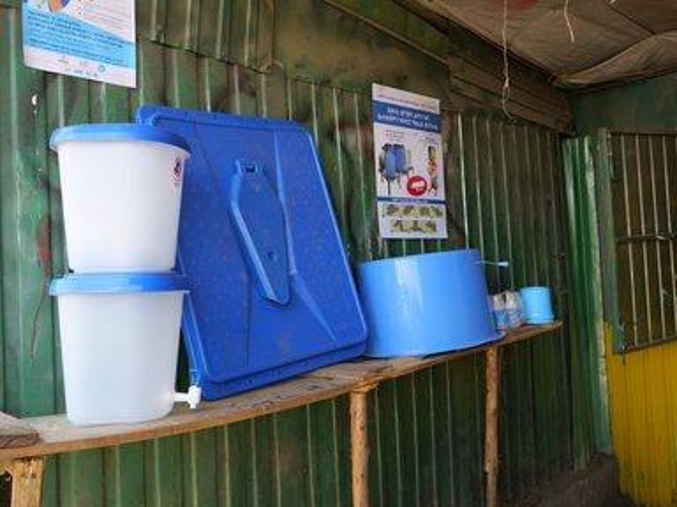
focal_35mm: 32
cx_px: 338
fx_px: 626
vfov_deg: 44.2
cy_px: 254
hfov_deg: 56.8
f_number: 3.5
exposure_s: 1/125
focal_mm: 16
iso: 200
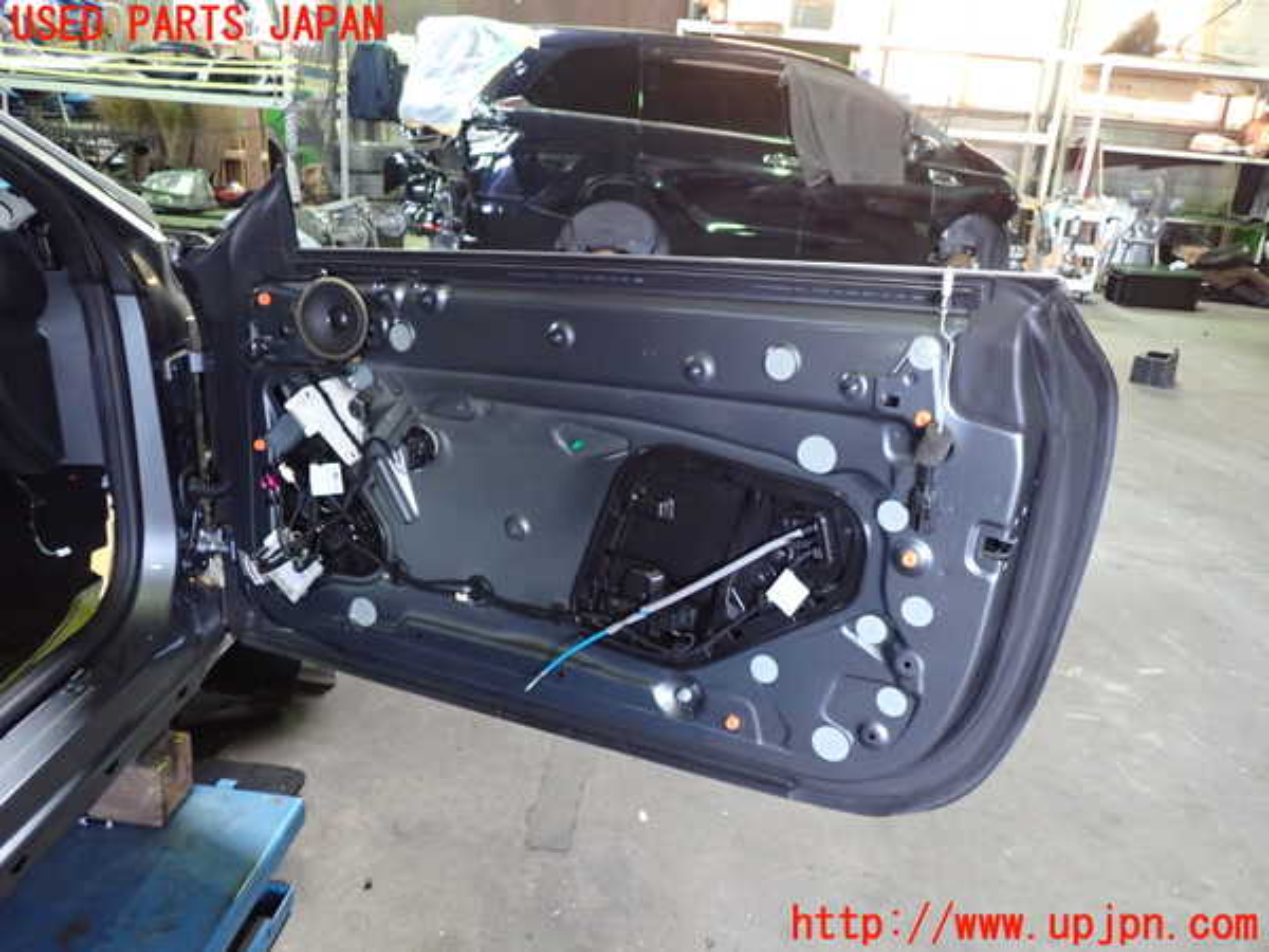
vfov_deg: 46.8
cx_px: 634
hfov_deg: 60.0
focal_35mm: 30
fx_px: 1100
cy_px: 476
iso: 500
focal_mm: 5.4
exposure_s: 1/30
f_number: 2.3
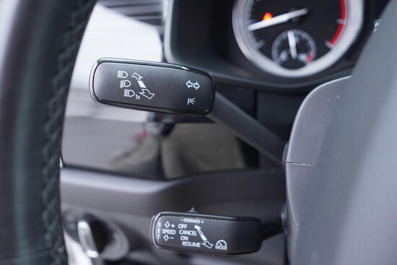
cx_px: 198
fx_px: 397
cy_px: 132
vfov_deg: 36.9
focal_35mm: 36
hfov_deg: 53.1
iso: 400
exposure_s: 1/40
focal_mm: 24
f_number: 2.8
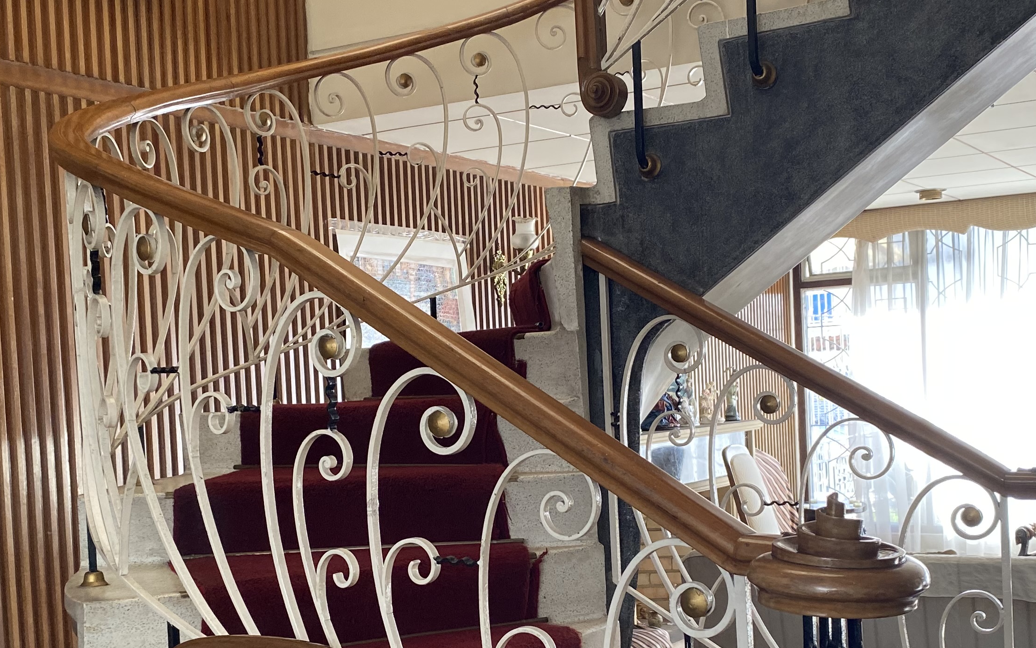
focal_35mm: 50
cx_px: 541
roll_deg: +2.0
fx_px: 1412
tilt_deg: -0.8
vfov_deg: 25.7
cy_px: 434
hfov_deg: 40.3
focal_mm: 4.25
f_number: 1.8
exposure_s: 1/122
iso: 80
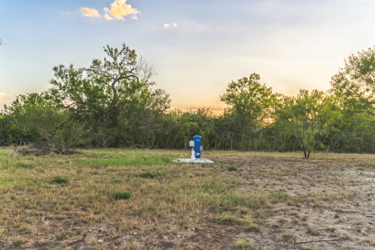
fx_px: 365
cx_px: 188
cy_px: 125
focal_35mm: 35
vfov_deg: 37.8
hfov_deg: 54.4
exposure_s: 1/640
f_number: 2.8
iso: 200
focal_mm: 35
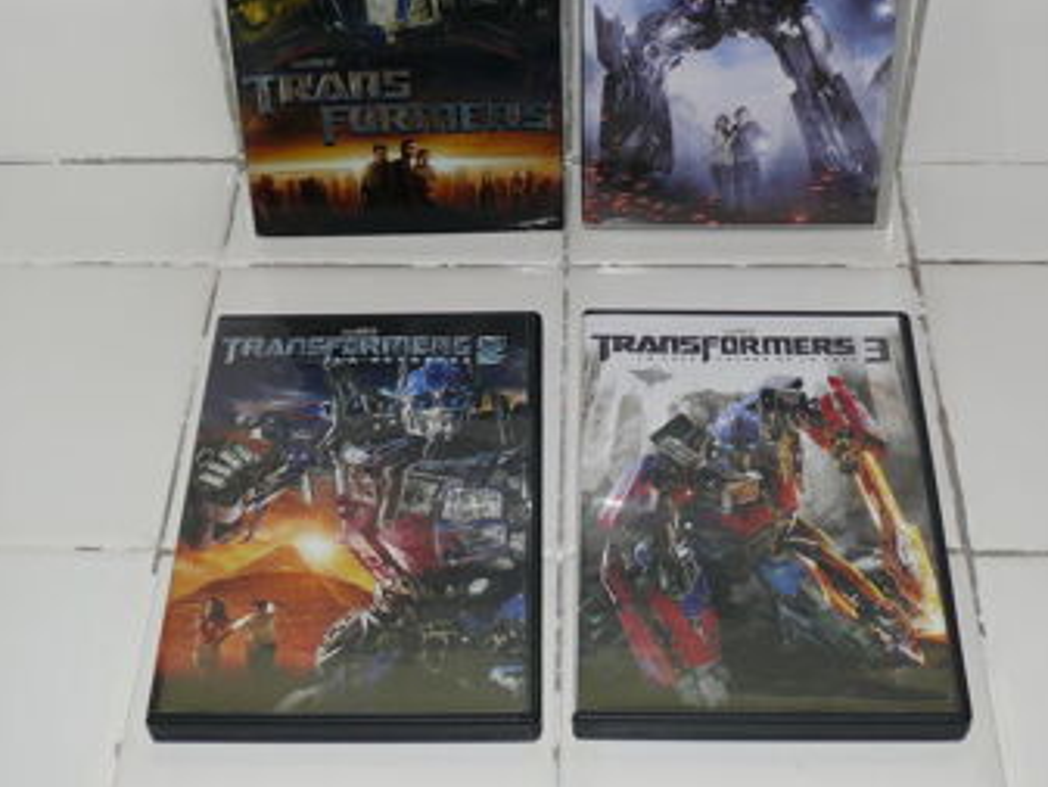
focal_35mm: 57
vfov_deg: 25.5
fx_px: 1726
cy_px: 233
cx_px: 572
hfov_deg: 33.7
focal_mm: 8.2
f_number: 2.8
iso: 100
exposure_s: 1/30
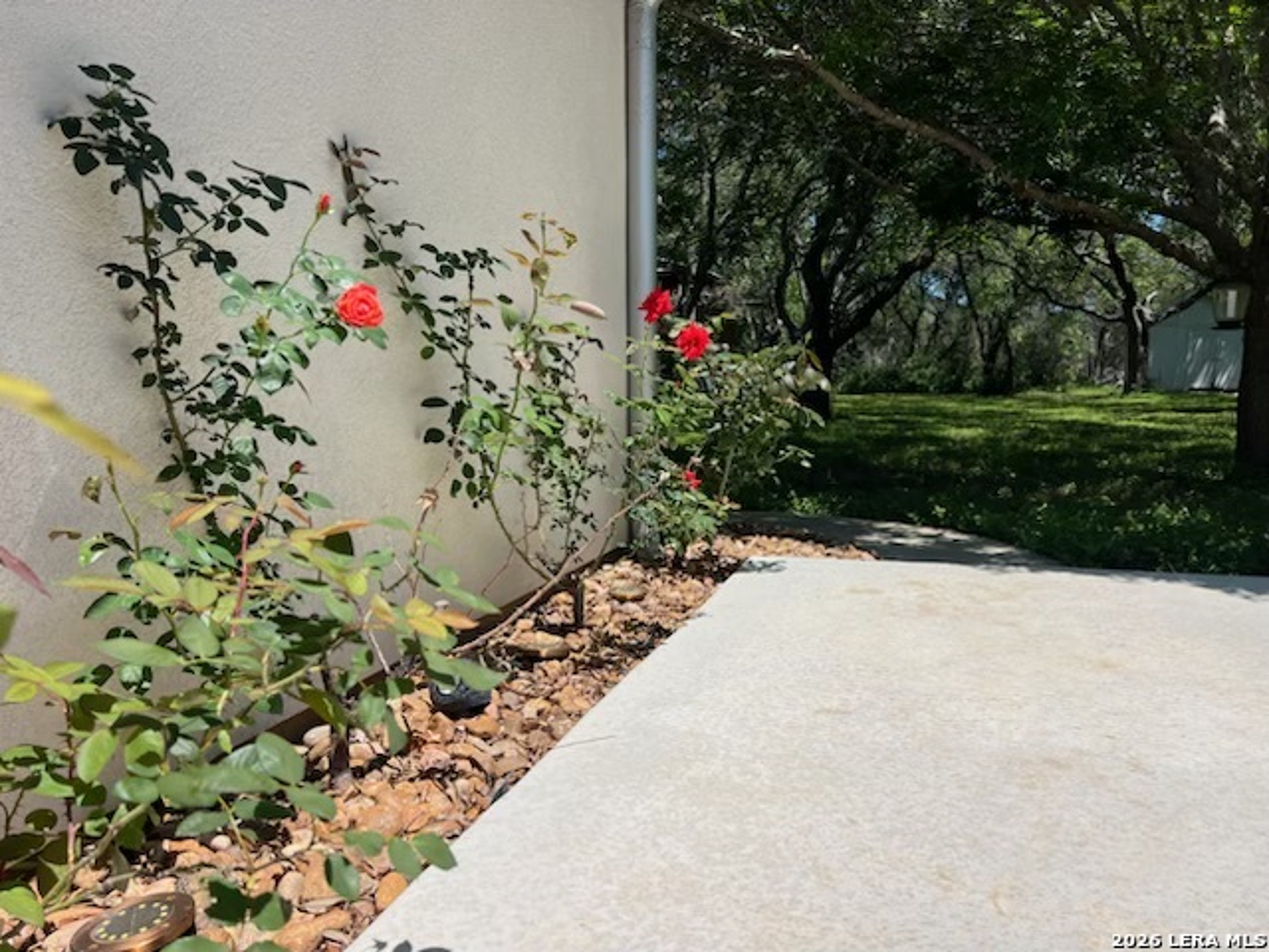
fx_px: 953
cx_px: 634
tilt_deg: -5.3
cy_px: 476
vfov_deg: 53.1
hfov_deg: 67.3
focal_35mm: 26
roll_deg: +0.6
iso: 50
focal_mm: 5.7
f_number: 1.5
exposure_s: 1/6579
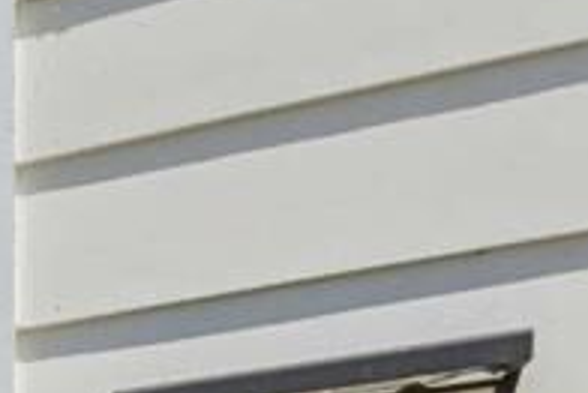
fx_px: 1602
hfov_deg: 12.3
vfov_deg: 11.2
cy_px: 1011
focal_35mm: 98
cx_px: -1068
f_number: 8
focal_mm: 16
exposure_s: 1/2000
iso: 800
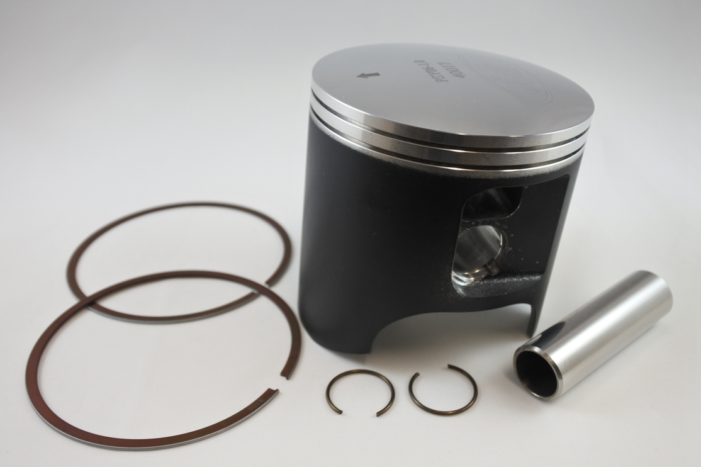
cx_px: 350
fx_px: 701
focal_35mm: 36
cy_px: 234
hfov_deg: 53.1
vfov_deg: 36.9
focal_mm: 13.4
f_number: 4
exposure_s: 1/160
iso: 400
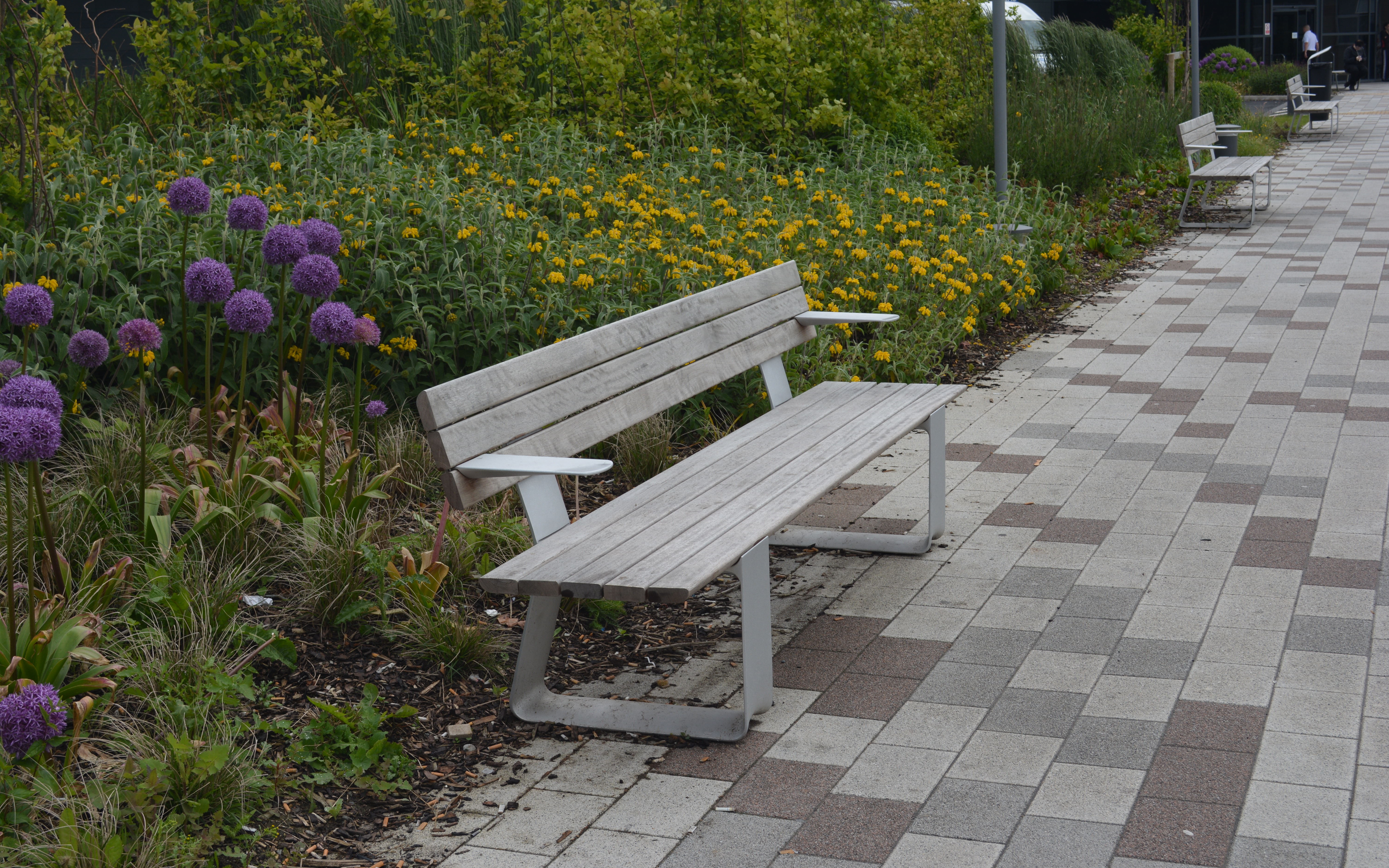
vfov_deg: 26.3
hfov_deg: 41.1
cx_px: 695
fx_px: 1855
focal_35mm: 49
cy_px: 431
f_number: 8
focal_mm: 32
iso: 110
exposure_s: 1/250
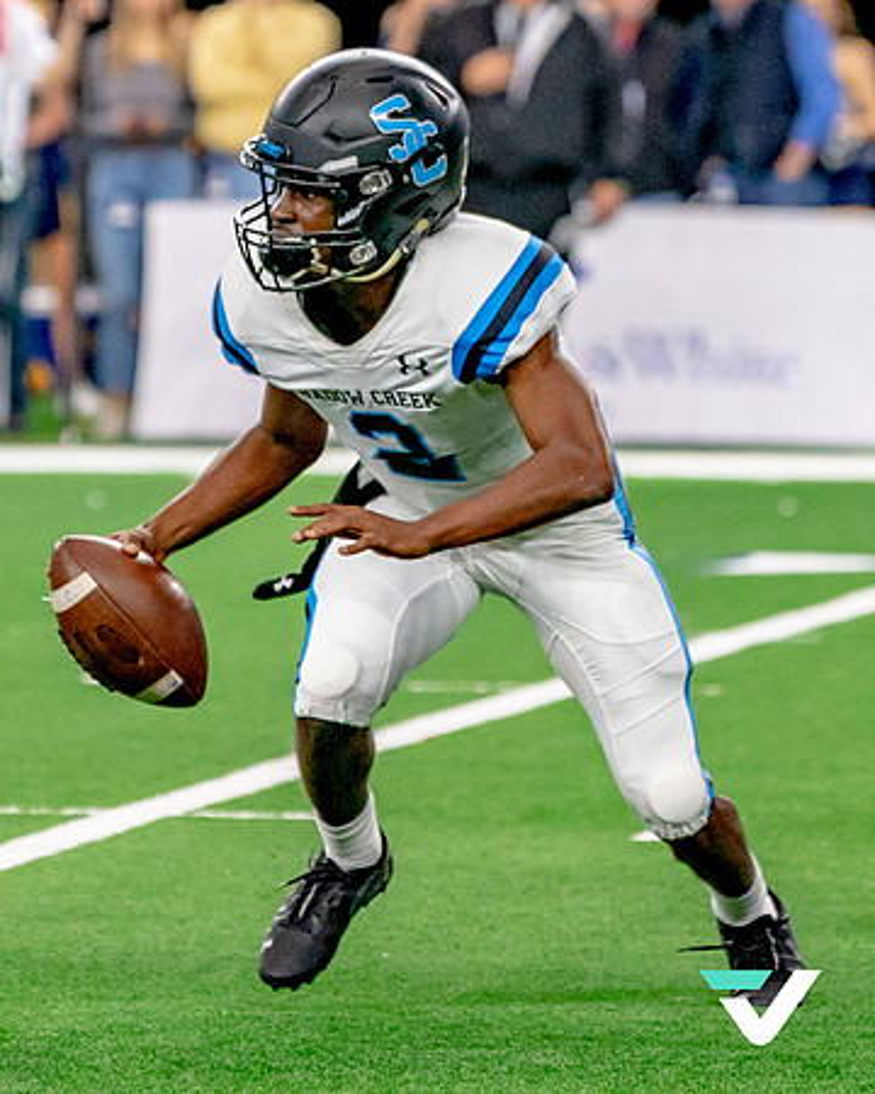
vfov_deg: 3.8
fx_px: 16643
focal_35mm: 514
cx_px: 445
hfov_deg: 3.0
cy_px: 264
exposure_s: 1/2000
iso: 6400
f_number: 5.6
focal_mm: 241
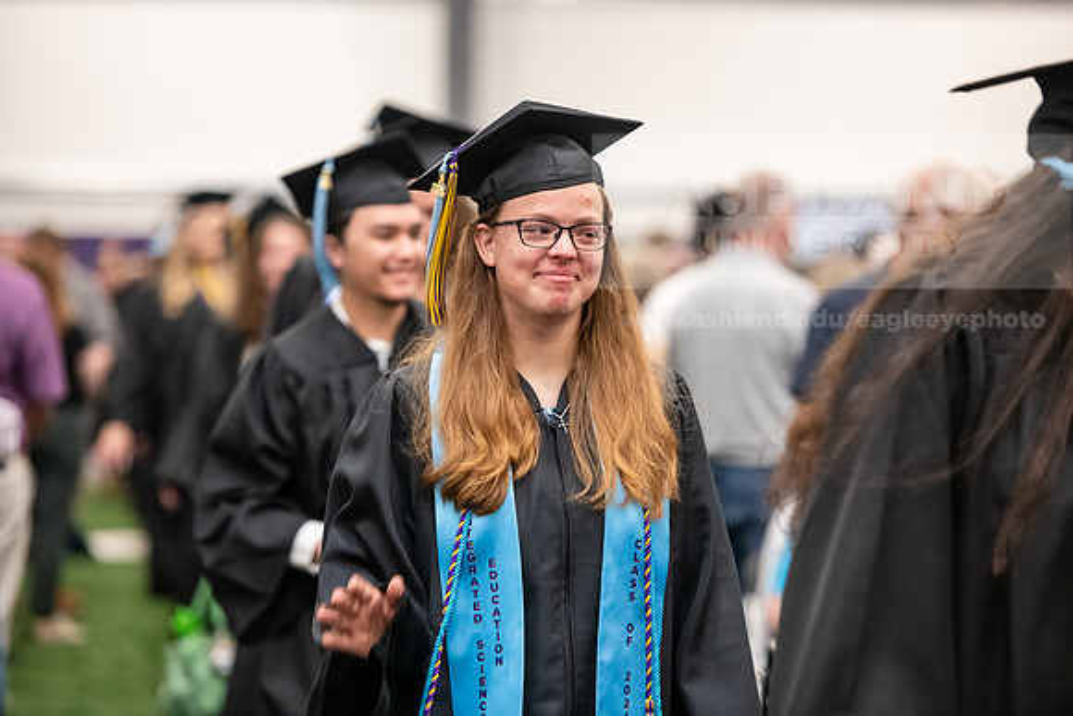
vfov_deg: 8.9
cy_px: 358
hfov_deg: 13.2
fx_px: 4621
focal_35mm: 155
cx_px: 536
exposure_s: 1/200
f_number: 3.2
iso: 3200
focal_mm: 155
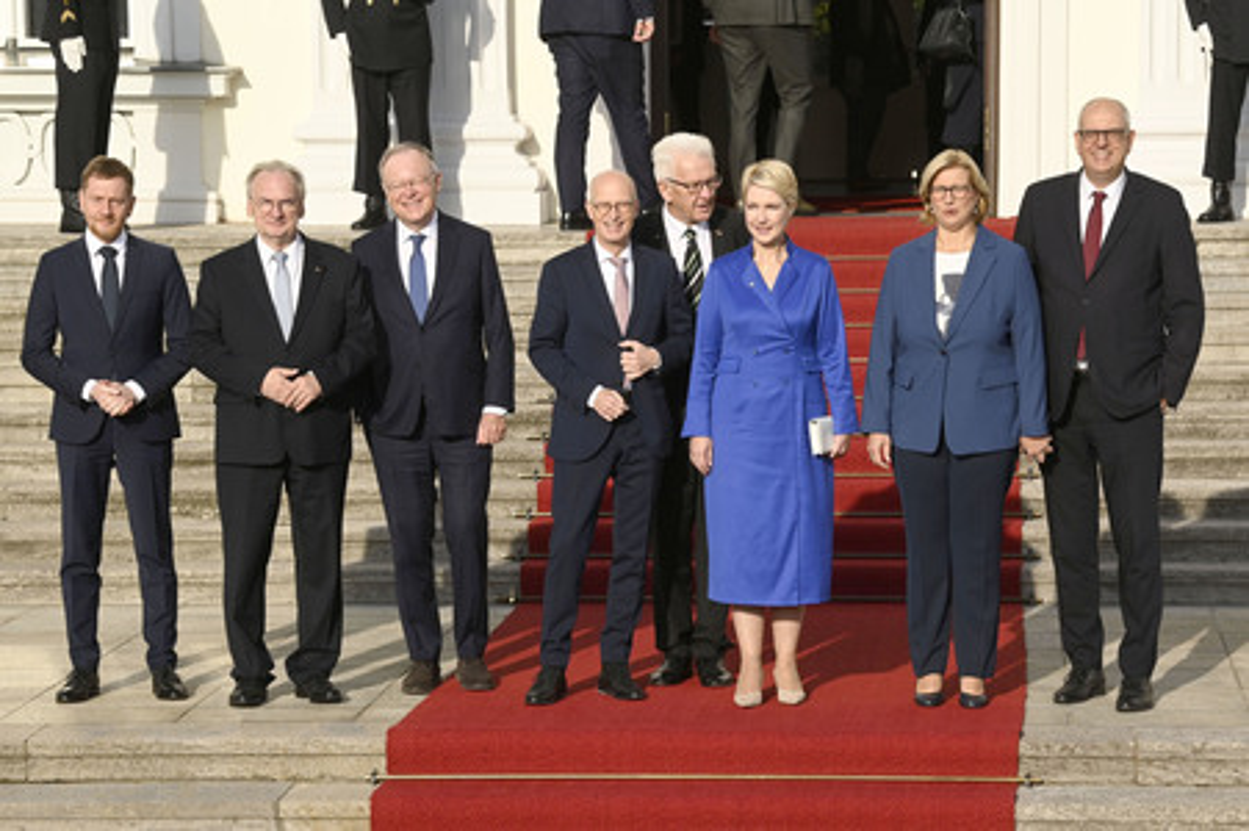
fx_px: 4160
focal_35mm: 120
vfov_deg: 11.4
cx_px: 624
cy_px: 416
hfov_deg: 17.1
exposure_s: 1/1600
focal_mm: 120
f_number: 13
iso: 1250
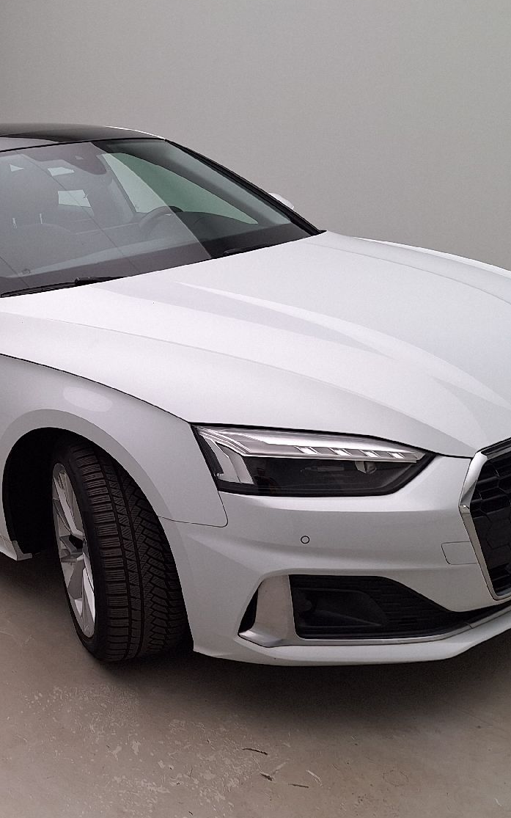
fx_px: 936
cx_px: 82
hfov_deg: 29.6
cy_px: 494
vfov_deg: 46.9
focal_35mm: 42
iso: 40
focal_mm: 5.54
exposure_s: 1/136
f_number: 1.8
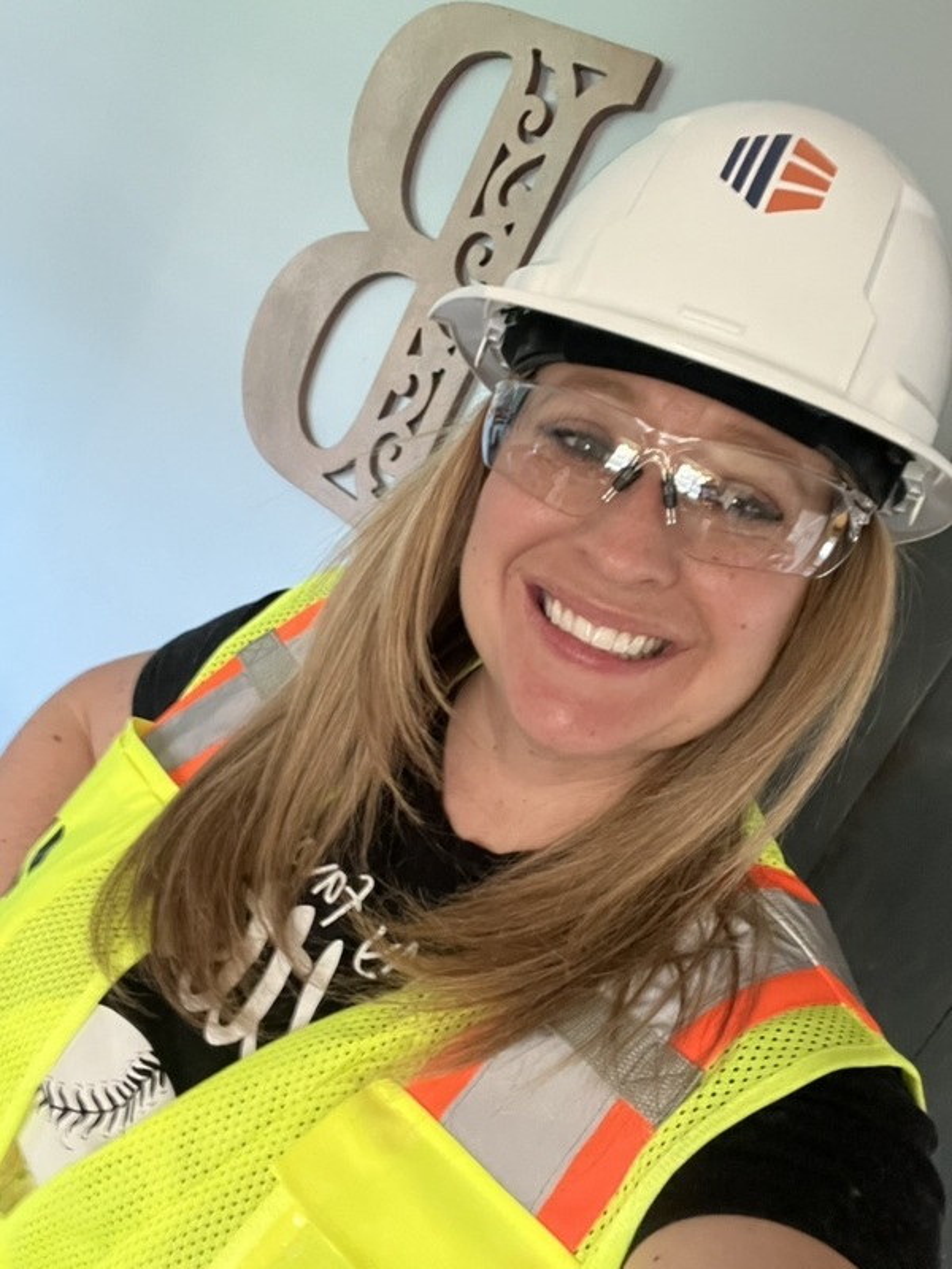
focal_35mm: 30
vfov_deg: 60.0
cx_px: 476
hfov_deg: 46.8
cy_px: 634
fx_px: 1100
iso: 640
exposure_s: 1/30
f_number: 2.2
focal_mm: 2.71
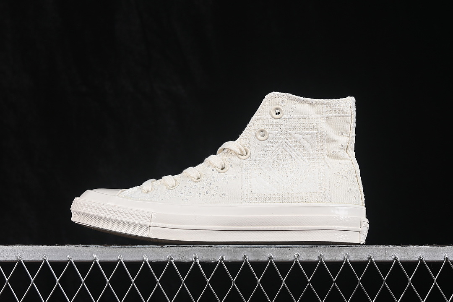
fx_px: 944
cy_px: 151
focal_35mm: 75
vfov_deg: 18.2
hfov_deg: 27.0
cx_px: 226
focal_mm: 50
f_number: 8
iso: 160
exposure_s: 1/80
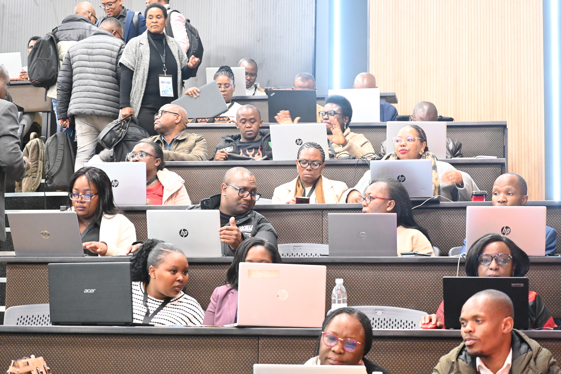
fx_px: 1169
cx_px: 280
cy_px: 187
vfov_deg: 18.2
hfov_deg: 27.0
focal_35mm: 75
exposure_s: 1/60
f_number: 4.5
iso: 5600
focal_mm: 50
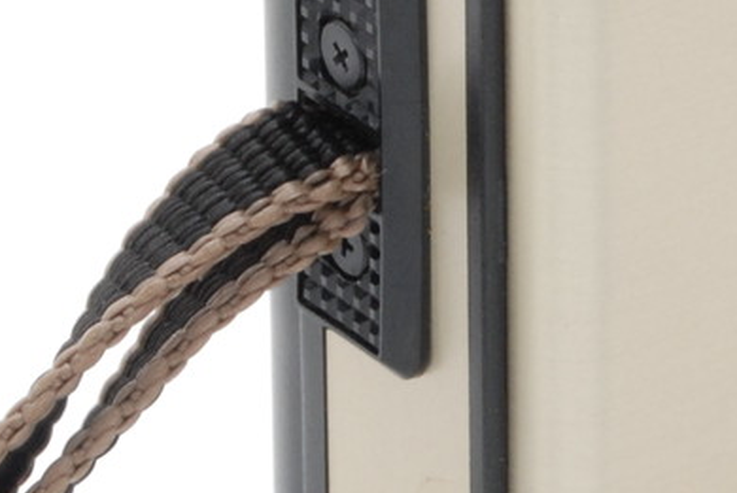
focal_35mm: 338
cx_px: 1209
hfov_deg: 6.0
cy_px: -46
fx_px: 6928
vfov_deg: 4.1
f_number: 18
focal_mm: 55
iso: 500
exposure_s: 1/160
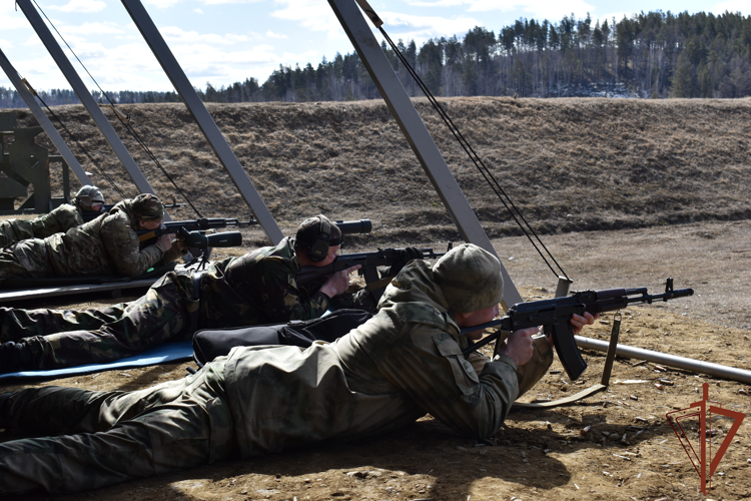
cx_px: 376
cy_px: 250
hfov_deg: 38.9
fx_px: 1064
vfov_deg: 26.5
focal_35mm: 51
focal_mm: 34
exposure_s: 1/250
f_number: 8
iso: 100
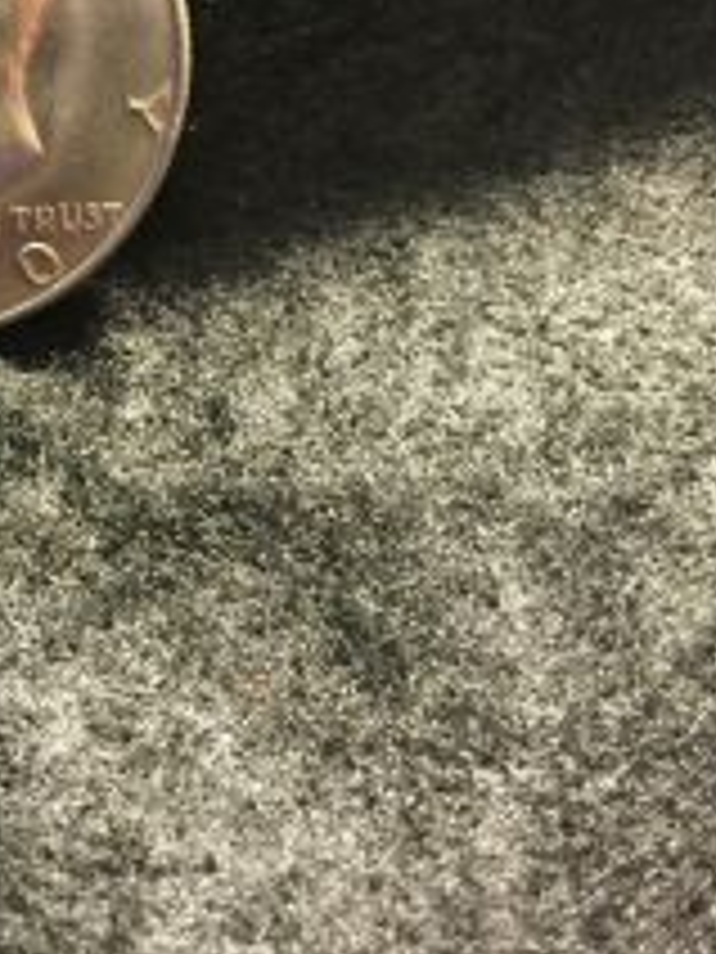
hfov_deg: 22.0
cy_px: 209
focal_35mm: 64
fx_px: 1765
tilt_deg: -52.0
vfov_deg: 29.7
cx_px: -18
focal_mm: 4.15
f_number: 2.2
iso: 250
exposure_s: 1/15
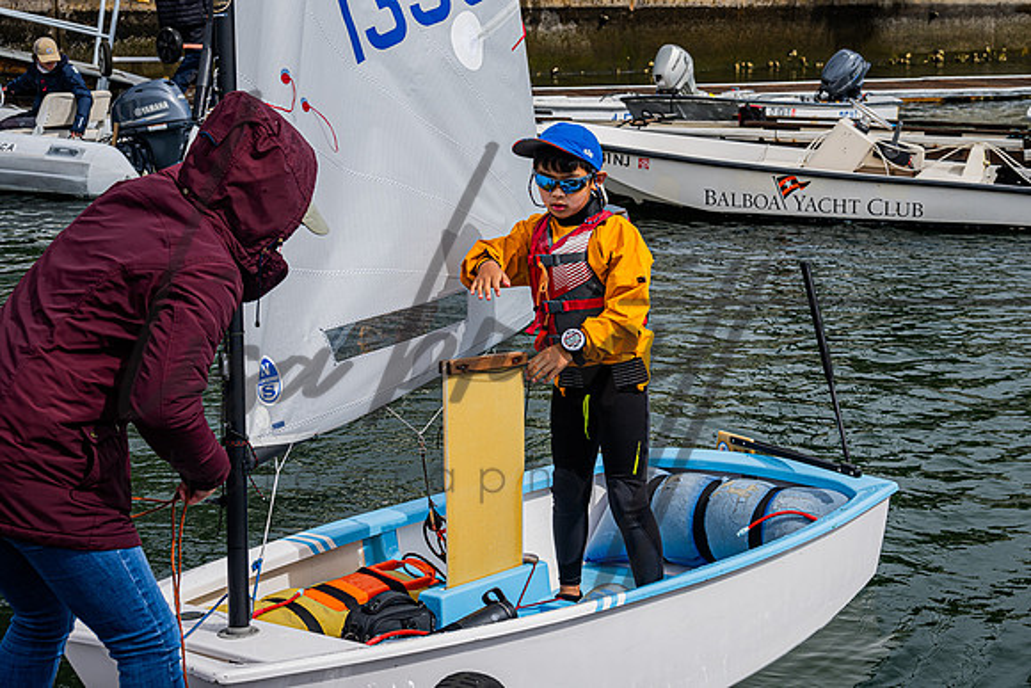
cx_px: 610
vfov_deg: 22.5
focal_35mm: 60
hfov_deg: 33.1
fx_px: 1727
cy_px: 281
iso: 100
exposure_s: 1/500
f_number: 8
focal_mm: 51
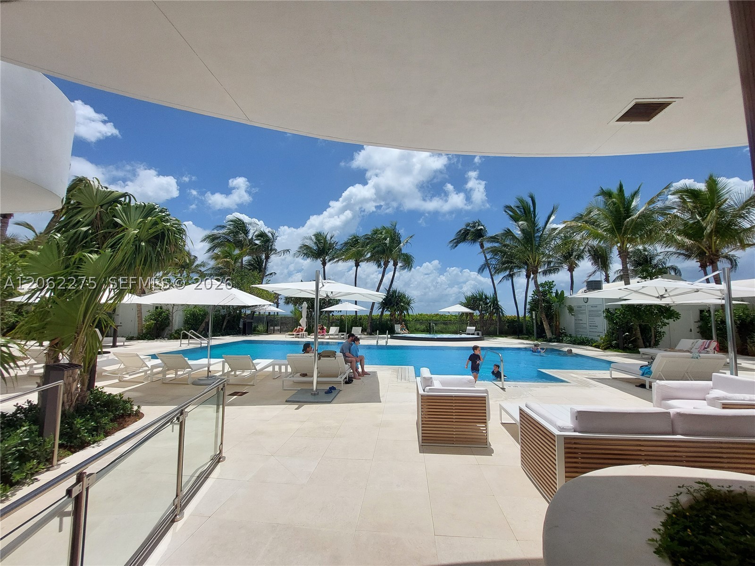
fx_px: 284
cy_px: 283
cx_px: 378
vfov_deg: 89.9
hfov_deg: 106.2
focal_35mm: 13
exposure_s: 1/5034
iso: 50
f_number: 2.2
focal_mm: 1.74
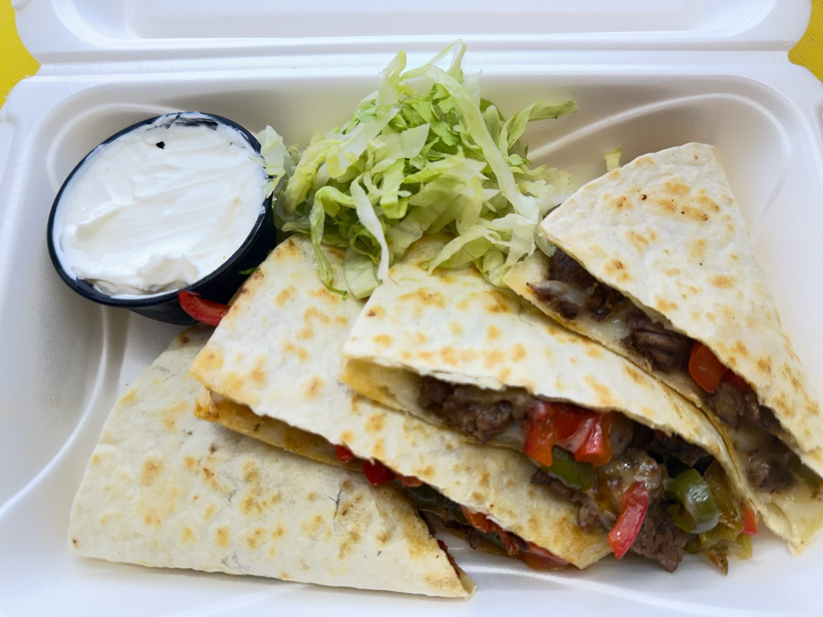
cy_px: 308
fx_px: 571
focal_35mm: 24
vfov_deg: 56.8
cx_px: 412
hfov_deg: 71.6
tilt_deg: -72.2
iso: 80
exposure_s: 1/127
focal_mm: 6.76
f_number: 1.78
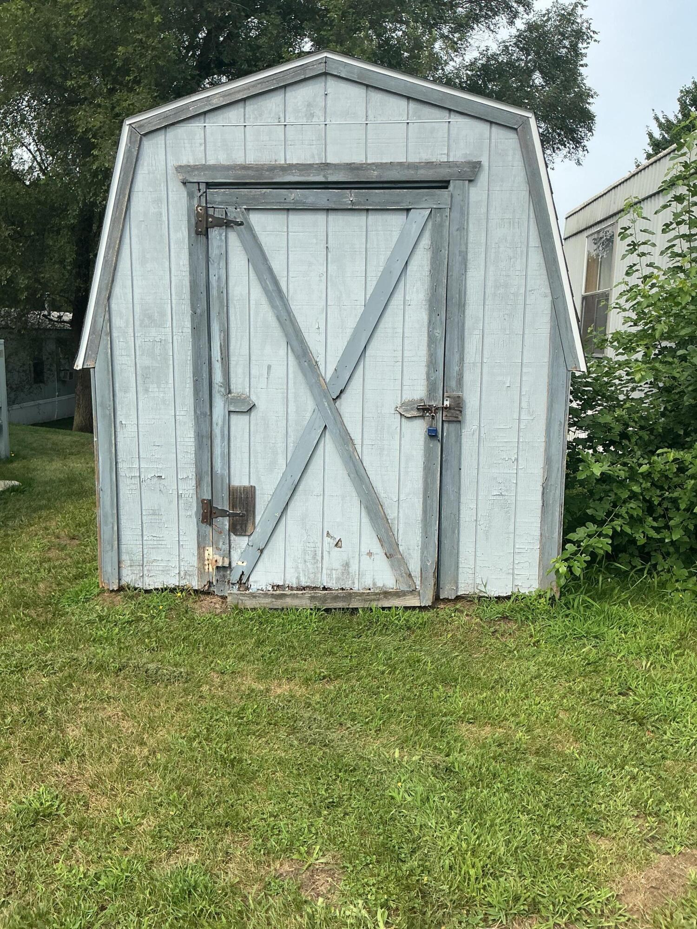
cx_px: 348
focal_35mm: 29
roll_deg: -1.3
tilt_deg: -8.6
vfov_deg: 61.7
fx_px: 779
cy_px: 464
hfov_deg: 48.2
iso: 25
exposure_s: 1/1144
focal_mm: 3
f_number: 1.8
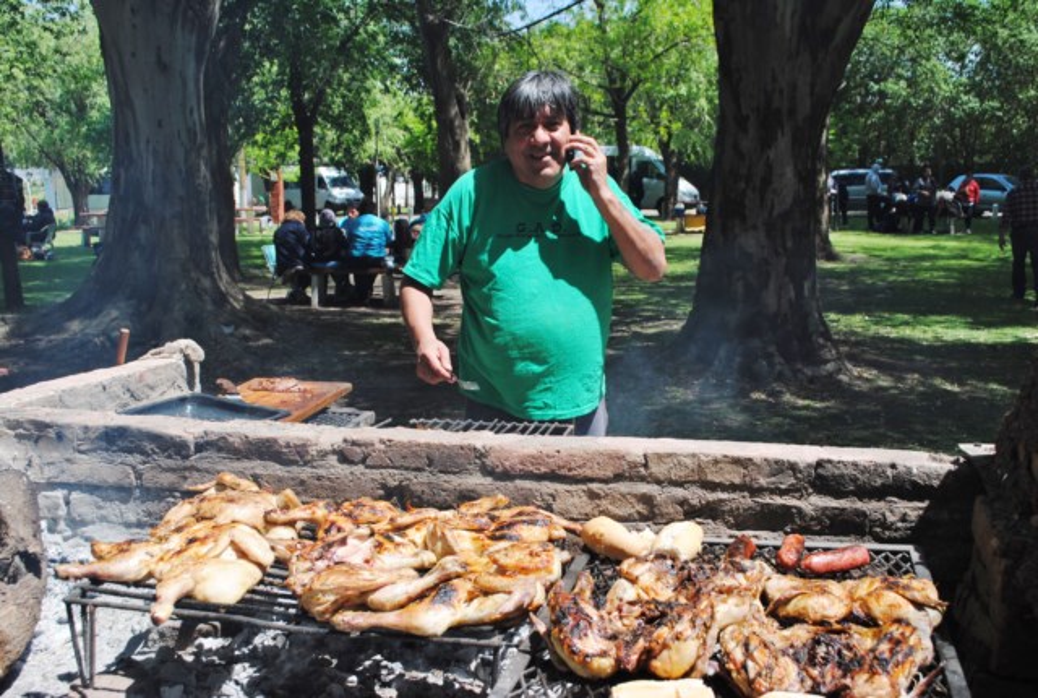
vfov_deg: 37.1
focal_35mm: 36
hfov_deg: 53.0
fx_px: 1040
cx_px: 519
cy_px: 349
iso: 100
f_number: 7.1
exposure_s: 1/200
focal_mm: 24
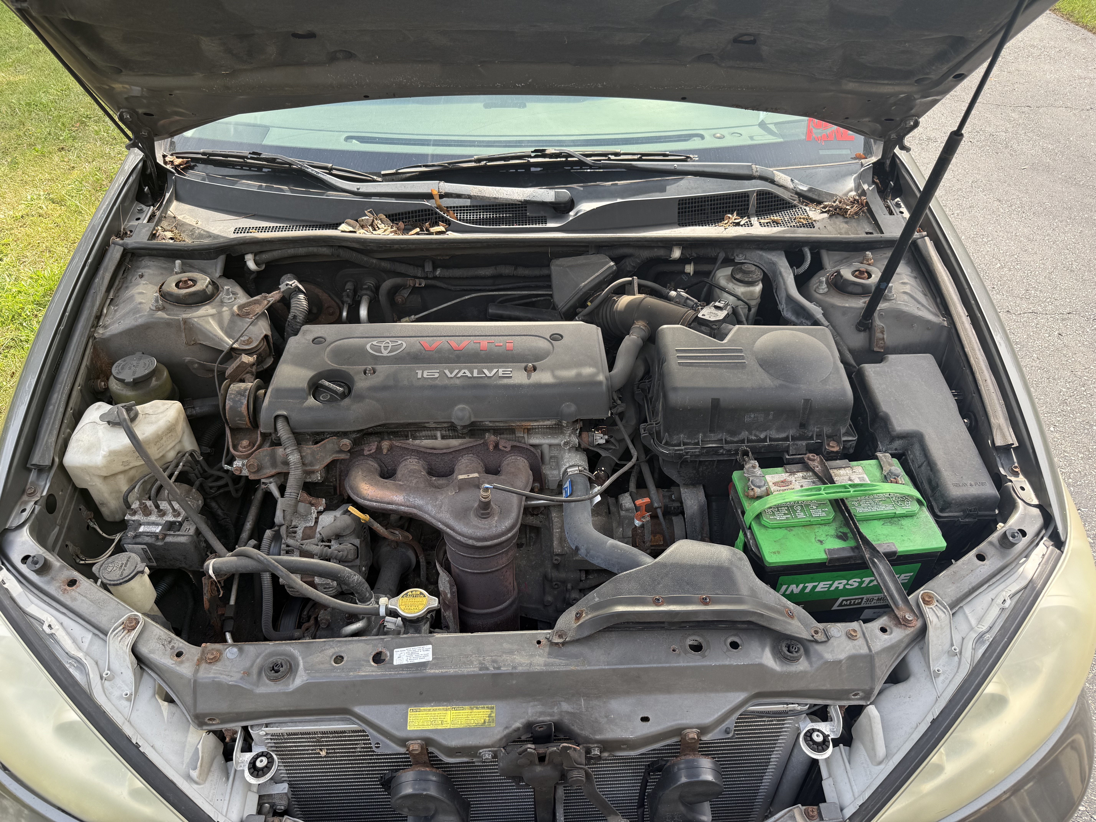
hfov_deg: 71.6
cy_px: 411
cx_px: 548
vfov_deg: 56.8
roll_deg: -4.3
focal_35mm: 24
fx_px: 760
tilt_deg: -43.2
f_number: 1.78
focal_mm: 6.76
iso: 80
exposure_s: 1/497
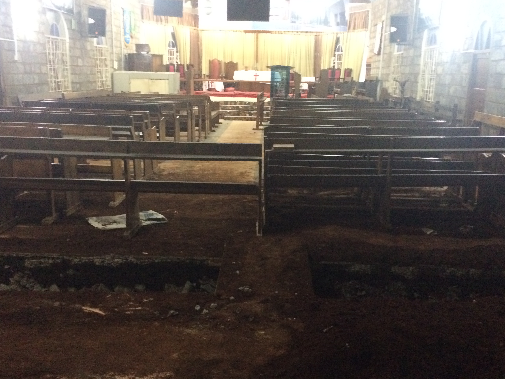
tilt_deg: -13.9
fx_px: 540
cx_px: 262
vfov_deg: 38.6
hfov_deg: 50.1
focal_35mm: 37
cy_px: 206
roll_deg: -1.1
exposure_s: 1/17
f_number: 2.2
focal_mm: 4.15
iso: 400
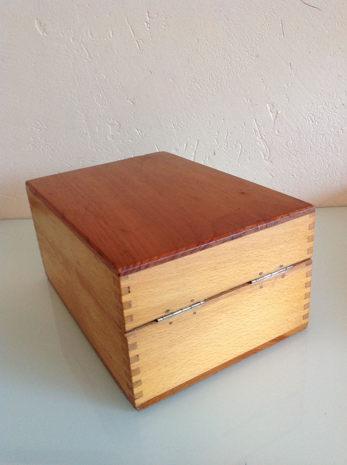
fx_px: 469
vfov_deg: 52.7
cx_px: 174
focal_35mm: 35
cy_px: 232
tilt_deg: -23.4
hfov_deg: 40.6
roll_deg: +5.8
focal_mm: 4.28
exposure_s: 1/17
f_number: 2.4
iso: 200
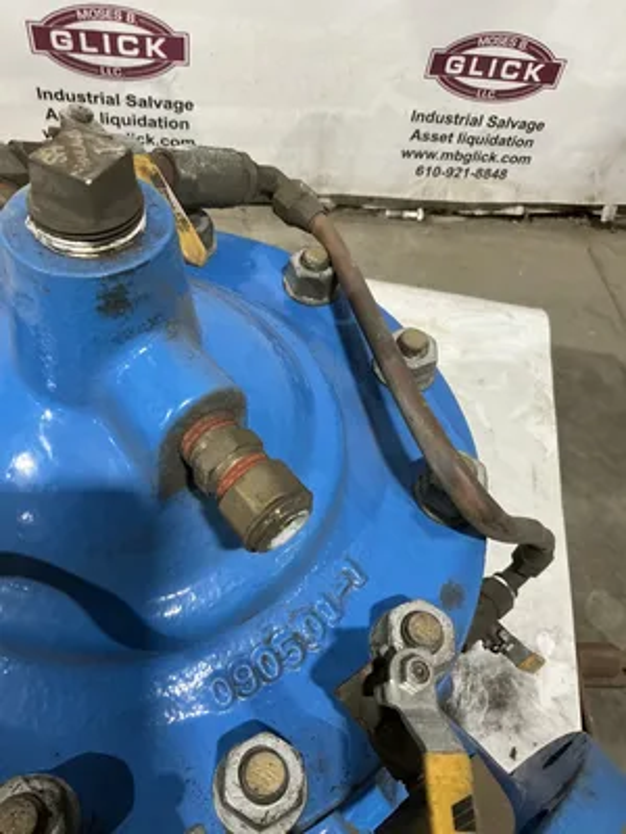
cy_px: 417
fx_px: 675
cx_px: 313
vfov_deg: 63.4
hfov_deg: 49.7
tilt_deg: -50.4
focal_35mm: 28
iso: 250
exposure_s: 1/60
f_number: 1.8
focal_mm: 3
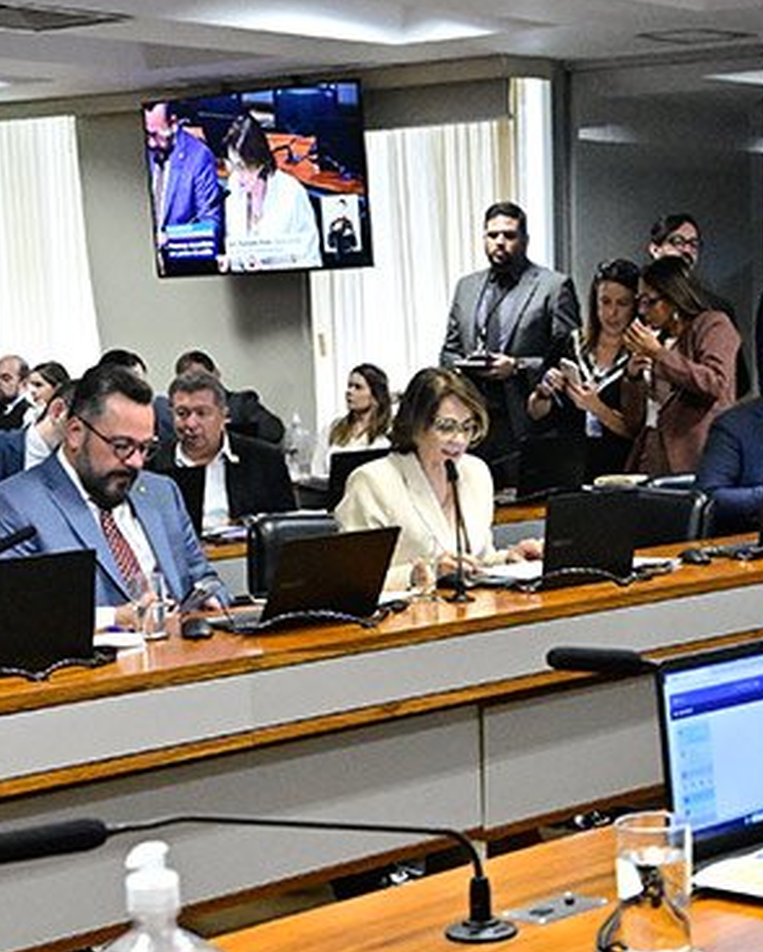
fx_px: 2228
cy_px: 625
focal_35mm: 79
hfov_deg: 18.8
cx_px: 794
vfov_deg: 24.0
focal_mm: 24
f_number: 4.5
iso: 5000
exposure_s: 1/200
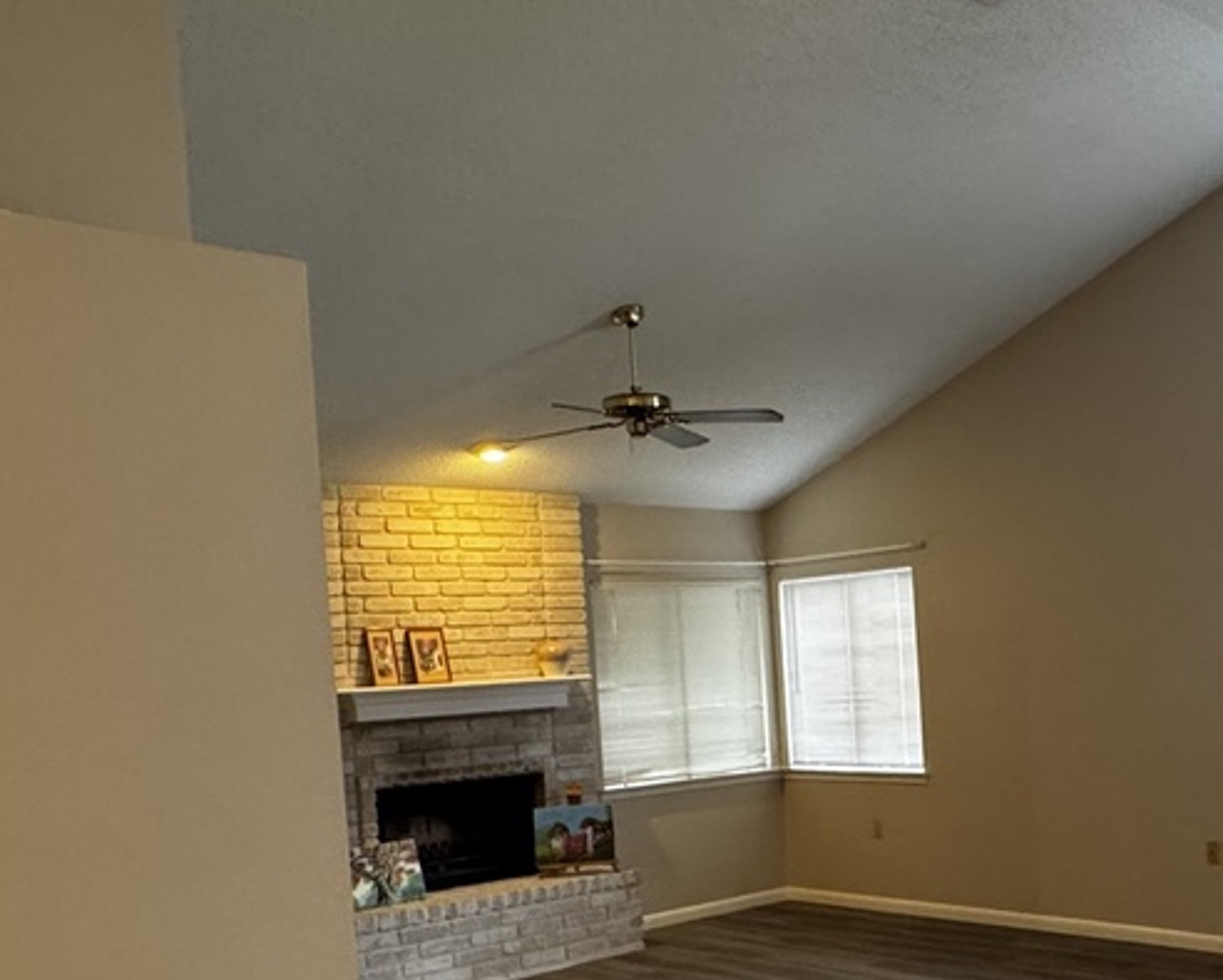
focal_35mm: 40
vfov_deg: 36.7
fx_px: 1448
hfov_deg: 43.5
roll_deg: +2.9
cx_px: 992
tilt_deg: -2.7
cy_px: 709
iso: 320
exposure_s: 1/60
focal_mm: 2.22
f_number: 2.2
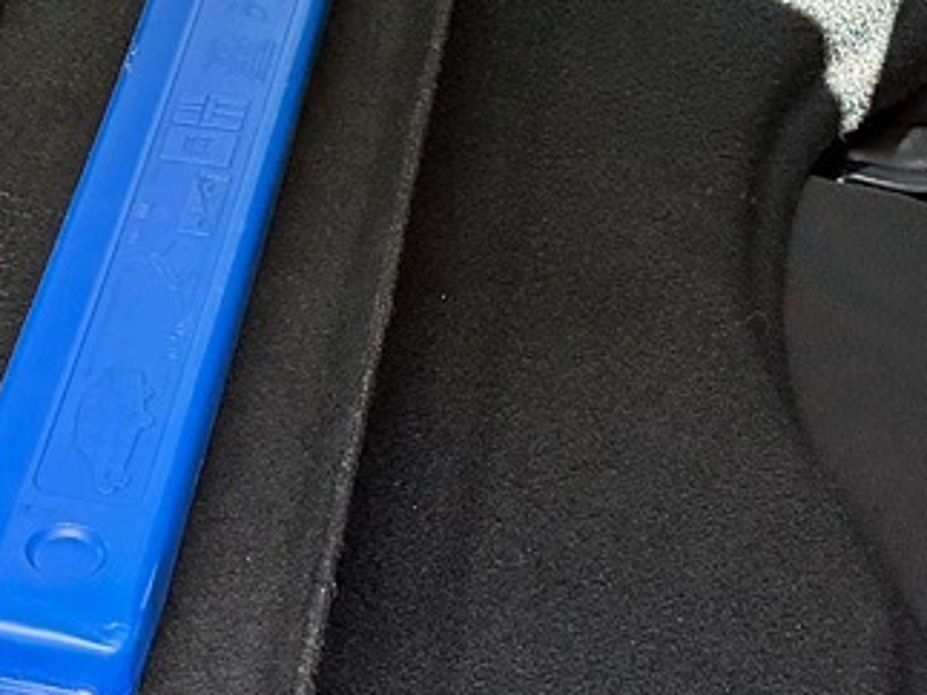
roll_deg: +0.7
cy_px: -293
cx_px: 141
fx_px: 4015
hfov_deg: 13.1
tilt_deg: -27.1
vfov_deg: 9.6
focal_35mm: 150
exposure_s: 1/215
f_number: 1.78
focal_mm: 6.76
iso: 160
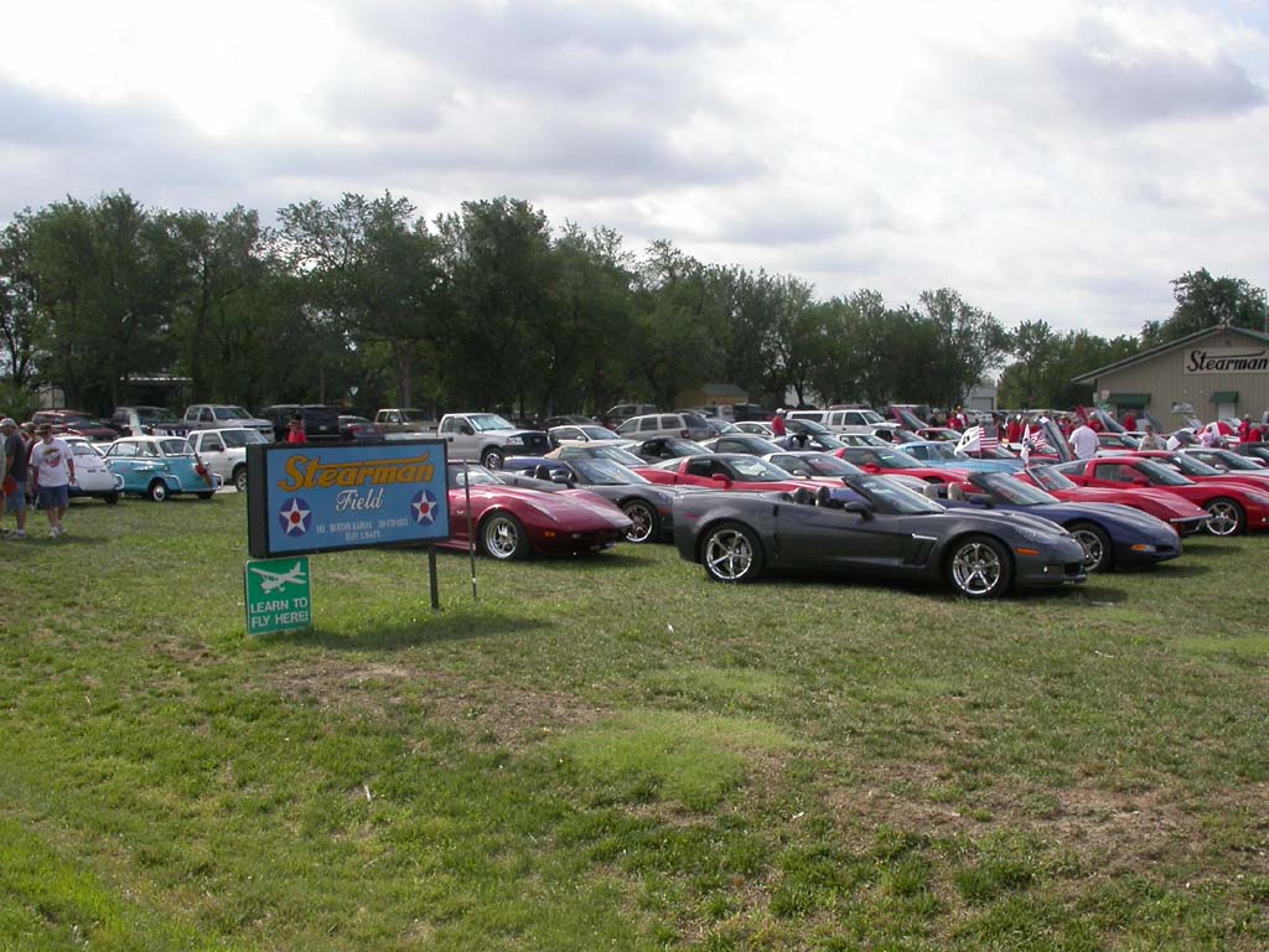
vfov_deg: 37.7
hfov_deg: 49.0
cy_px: 476
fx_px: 1393
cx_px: 634
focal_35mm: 38
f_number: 7.5
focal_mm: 7.85
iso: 100
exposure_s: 1/280
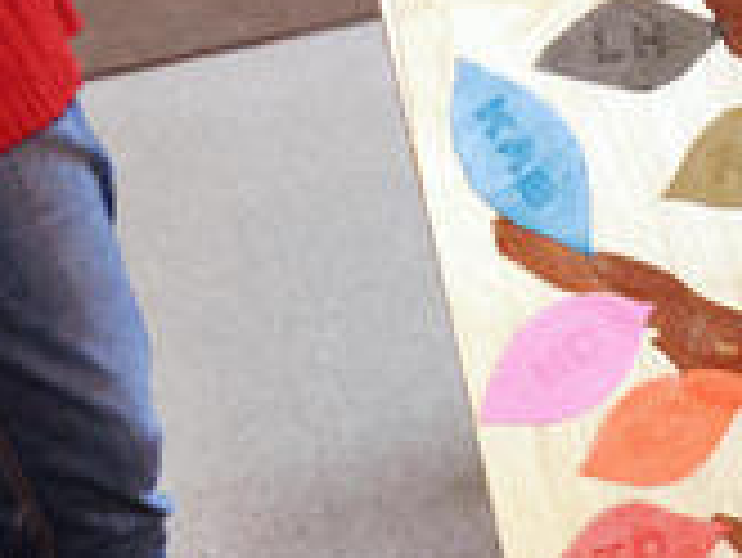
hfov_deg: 15.1
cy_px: 405
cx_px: 904
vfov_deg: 11.8
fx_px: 2703
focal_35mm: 126
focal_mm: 24
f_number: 4
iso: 3200
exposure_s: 1/25
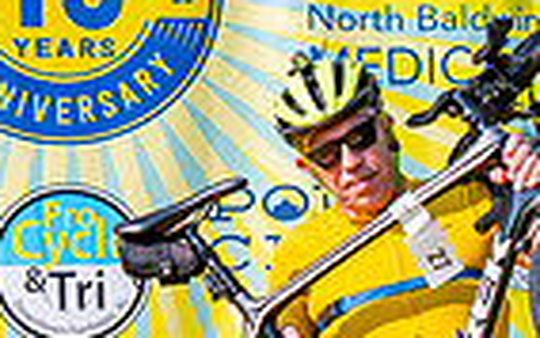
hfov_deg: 11.4
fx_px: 2710
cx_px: 219
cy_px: 340
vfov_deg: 7.1
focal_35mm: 184
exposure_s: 1/2000
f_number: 2.8
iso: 125
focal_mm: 32
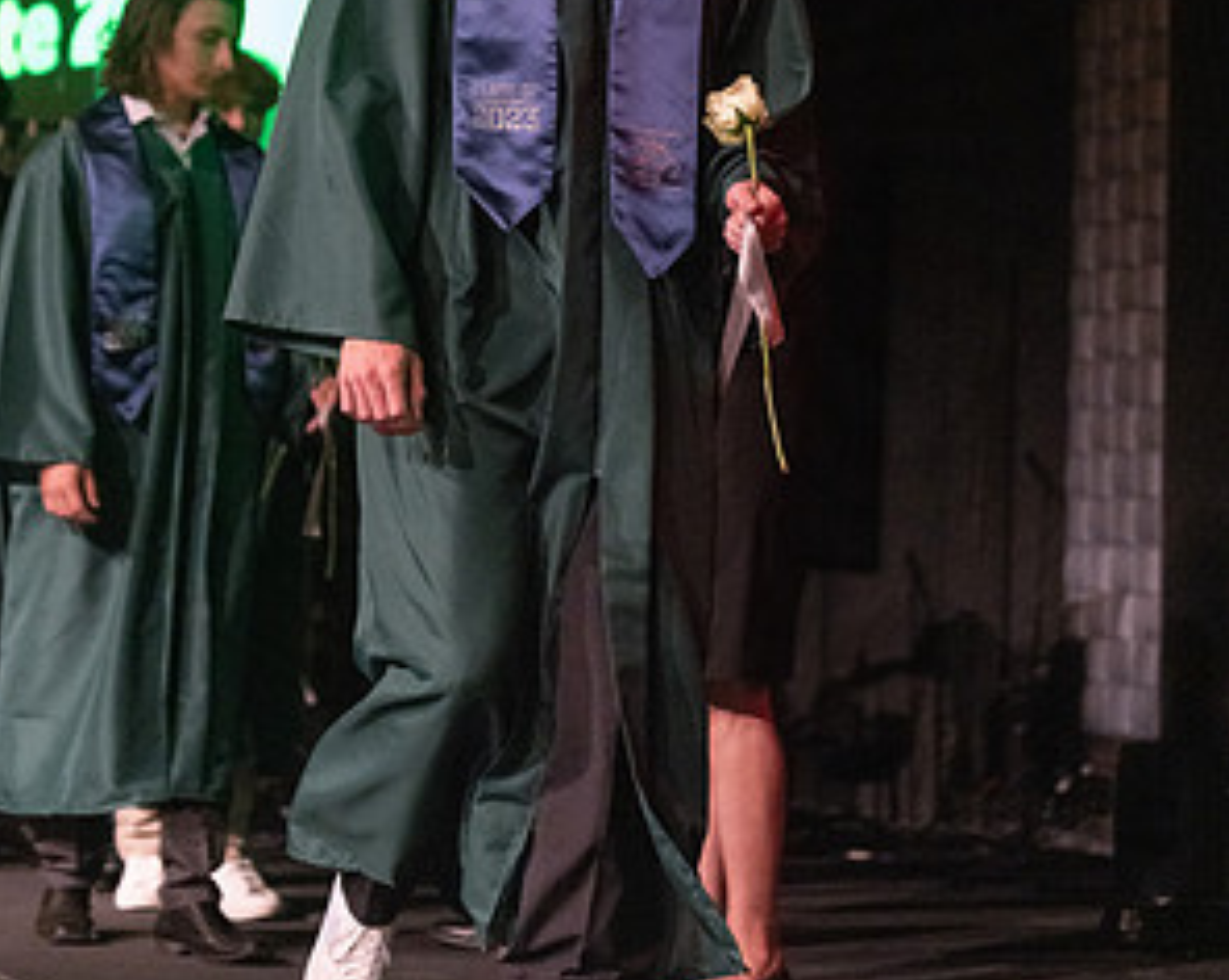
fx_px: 3633
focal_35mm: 100
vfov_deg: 15.2
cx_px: 614
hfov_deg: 19.2
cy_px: 141
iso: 16000
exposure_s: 1/1000
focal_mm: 70
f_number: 2.8
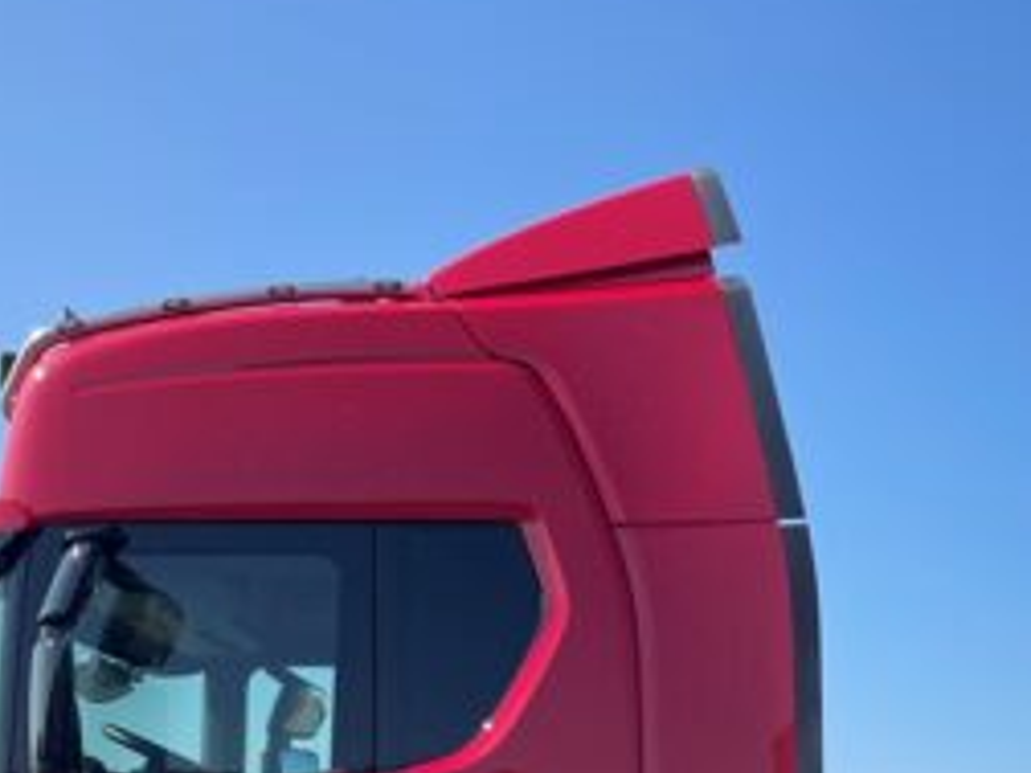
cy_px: 859
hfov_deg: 30.2
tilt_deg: +2.8
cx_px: 871
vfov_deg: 22.3
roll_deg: +0.9
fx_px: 1847
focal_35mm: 62
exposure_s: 1/2618
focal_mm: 4.2
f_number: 1.6
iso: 32
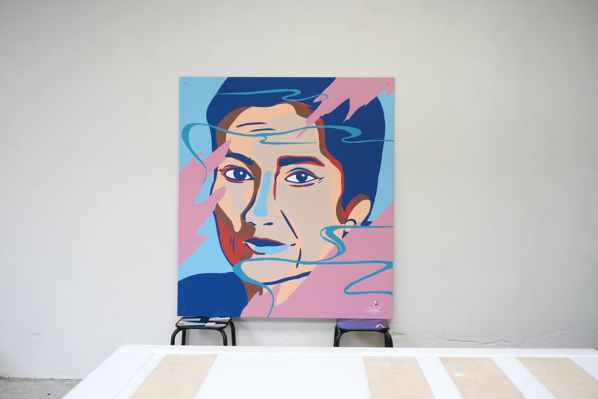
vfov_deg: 32.6
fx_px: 681
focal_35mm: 41
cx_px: 299
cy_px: 200
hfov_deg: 47.4
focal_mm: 27
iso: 800
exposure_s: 1/100
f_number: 2.8
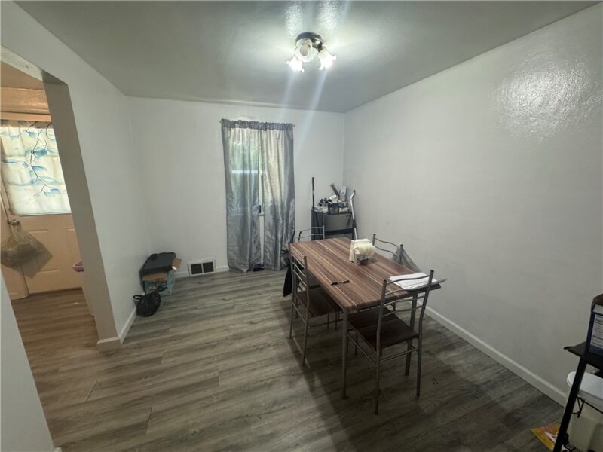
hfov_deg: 102.1
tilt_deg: -14.1
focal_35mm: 14
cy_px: 226
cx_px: 302
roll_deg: +0.6
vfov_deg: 85.7
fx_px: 244
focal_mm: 2.22
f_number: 2.2
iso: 320
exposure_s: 1/60
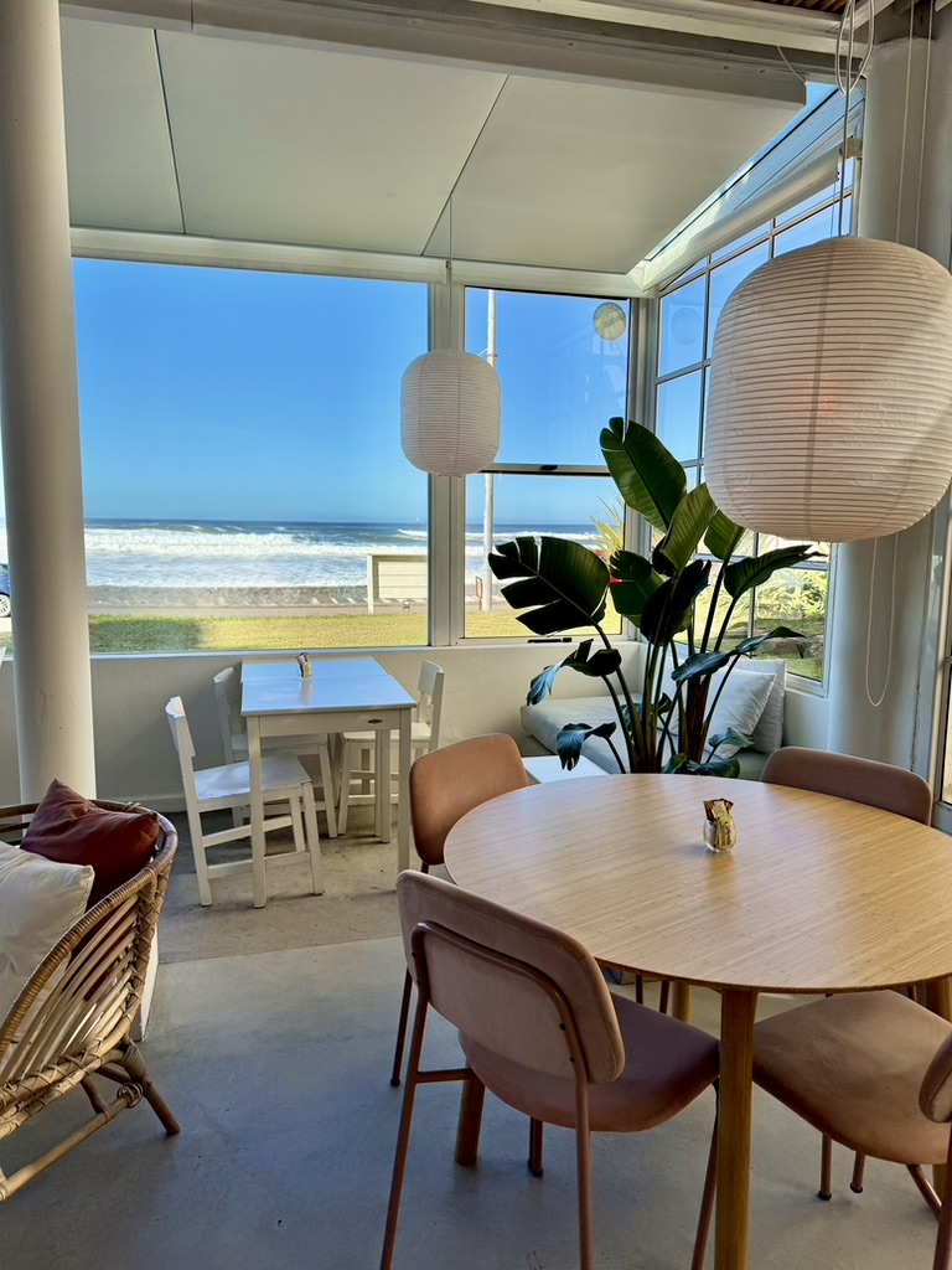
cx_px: 476
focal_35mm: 24
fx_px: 880
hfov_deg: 56.8
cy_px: 635
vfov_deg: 71.6
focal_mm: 6.76
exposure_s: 1/2506
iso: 80
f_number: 1.78
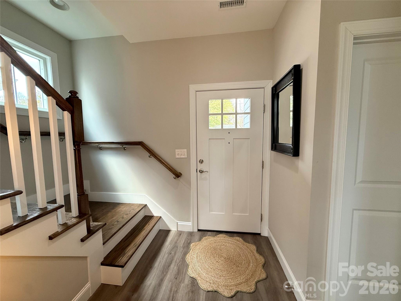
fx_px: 162
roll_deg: +0.2
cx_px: 200
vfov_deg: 85.7
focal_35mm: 14
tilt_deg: -5.5
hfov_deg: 102.1
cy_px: 150
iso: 160
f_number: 2.2
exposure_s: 1/120
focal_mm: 2.22
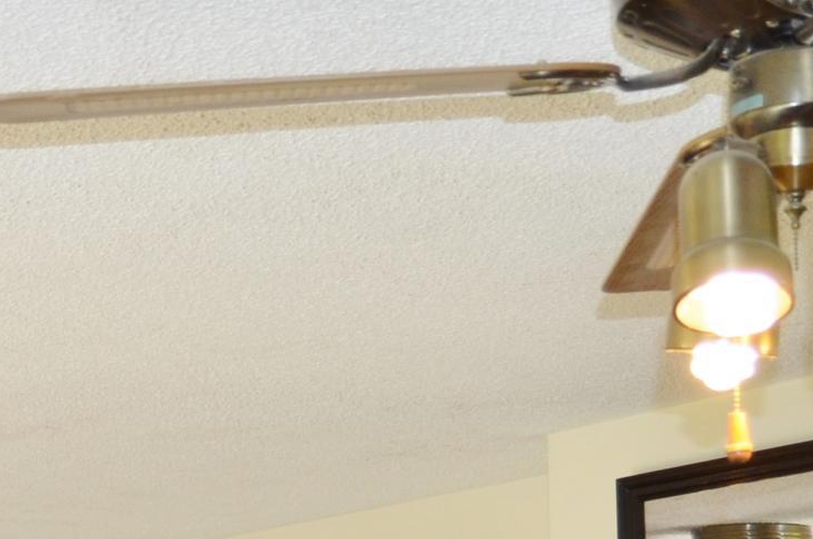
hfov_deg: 17.8
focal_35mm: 110
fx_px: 2480
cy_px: 956
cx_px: -126
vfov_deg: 11.5
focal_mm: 18
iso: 400
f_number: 3.5
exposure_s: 1/125
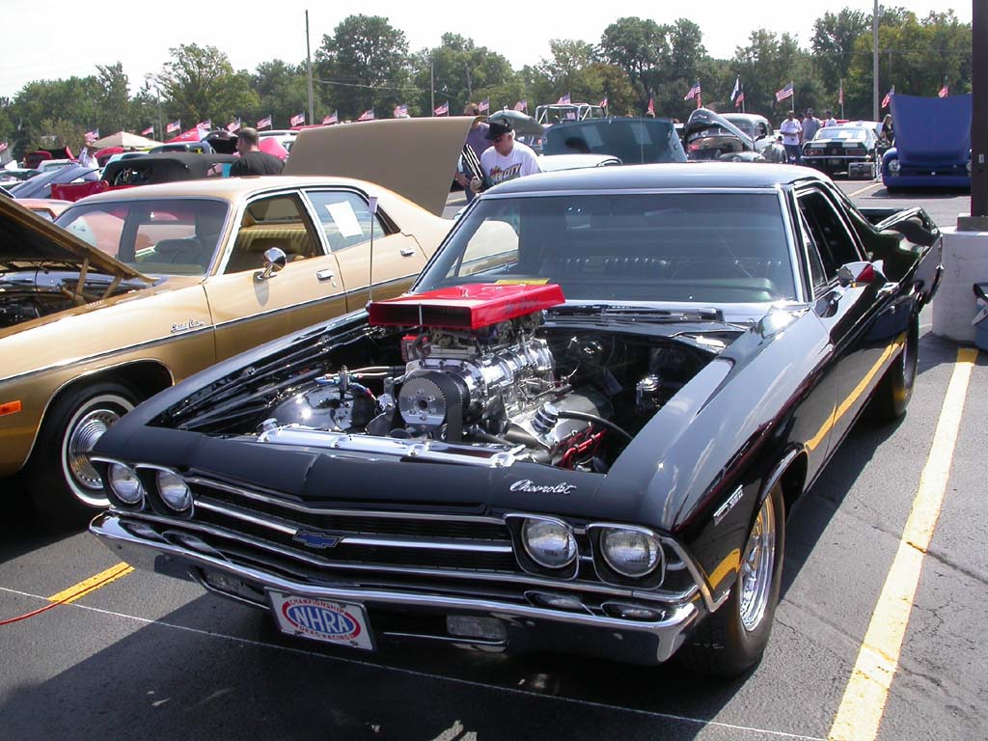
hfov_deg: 49.0
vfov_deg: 37.7
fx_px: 1085
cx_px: 494
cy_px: 370
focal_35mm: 38
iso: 100
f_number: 6.7
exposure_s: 1/248
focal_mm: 7.85
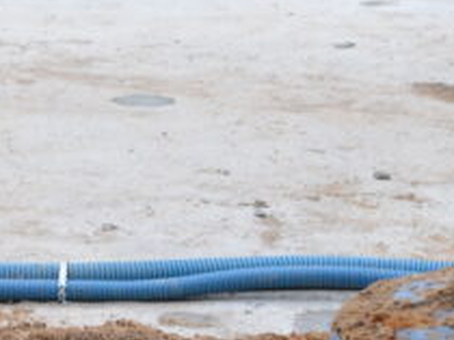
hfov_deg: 8.0
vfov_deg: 5.9
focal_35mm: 246
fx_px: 3227
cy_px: -341
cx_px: 65
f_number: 3.2
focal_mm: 35
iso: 800
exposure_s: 1/40
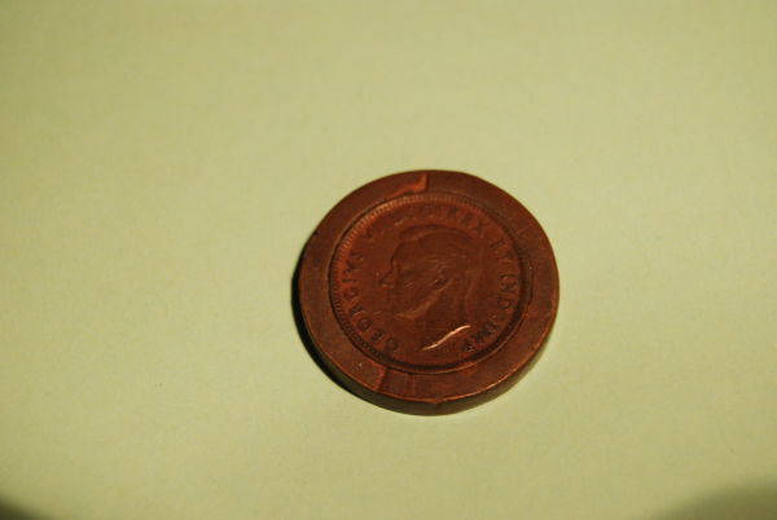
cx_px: 388
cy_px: 260
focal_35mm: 82
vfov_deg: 16.6
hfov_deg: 24.6
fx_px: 1783
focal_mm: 55
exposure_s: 1/30
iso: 280
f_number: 5.6
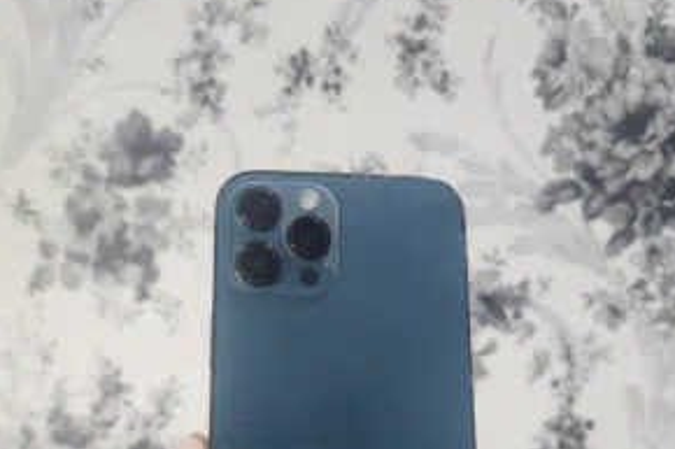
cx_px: 342
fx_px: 618
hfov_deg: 57.2
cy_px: 356
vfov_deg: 38.5
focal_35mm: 33
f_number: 1.7
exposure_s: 1/50
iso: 640
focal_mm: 6.3
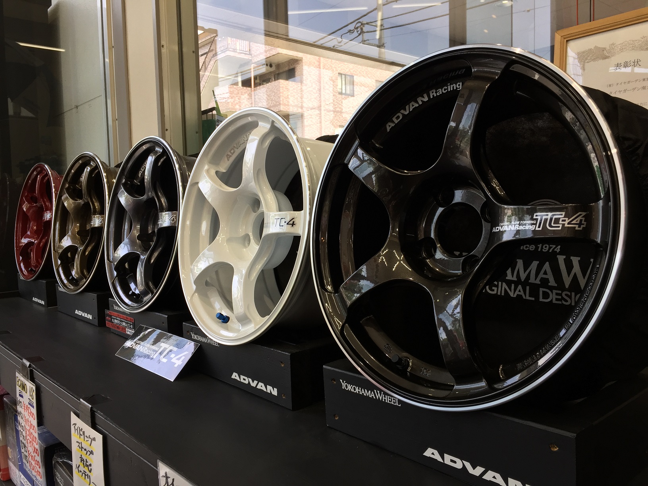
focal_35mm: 29
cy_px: 243
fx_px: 543
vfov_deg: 48.2
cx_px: 324
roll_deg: +0.7
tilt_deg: -3.1
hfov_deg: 61.7
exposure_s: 1/120
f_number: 2.2
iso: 32
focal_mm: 4.15
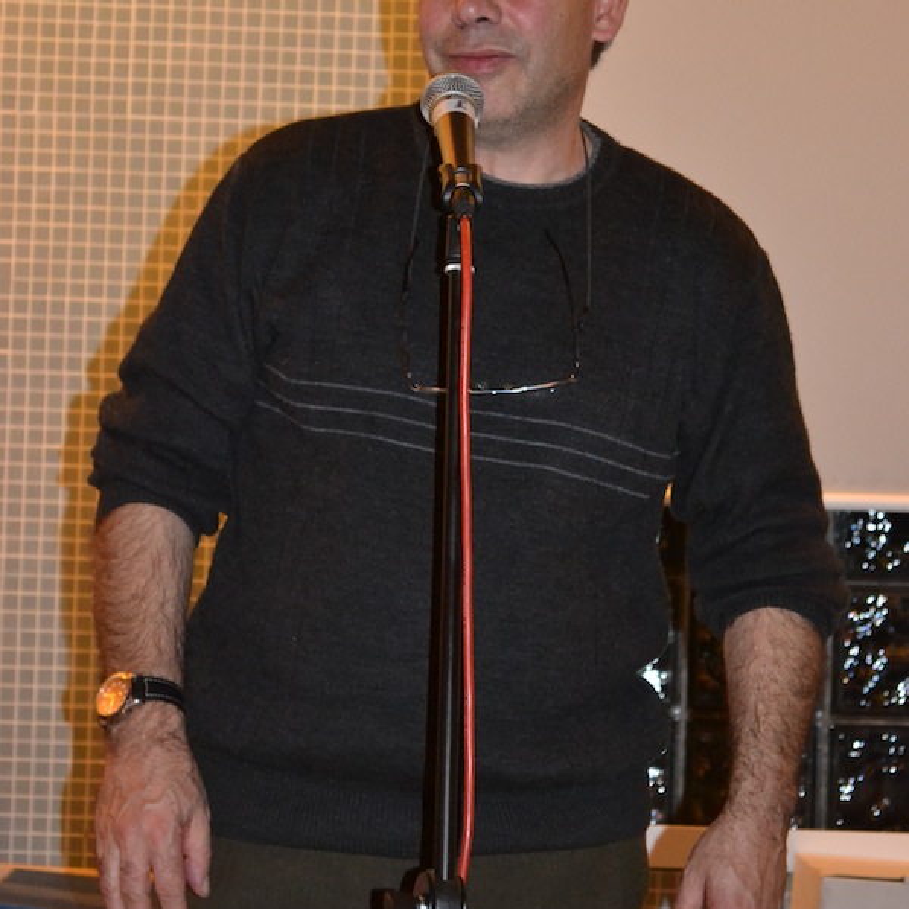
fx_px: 3138
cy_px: 417
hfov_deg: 16.5
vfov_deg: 16.5
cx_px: 455
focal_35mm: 106
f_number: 5.6
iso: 3200
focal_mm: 55
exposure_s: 1/60
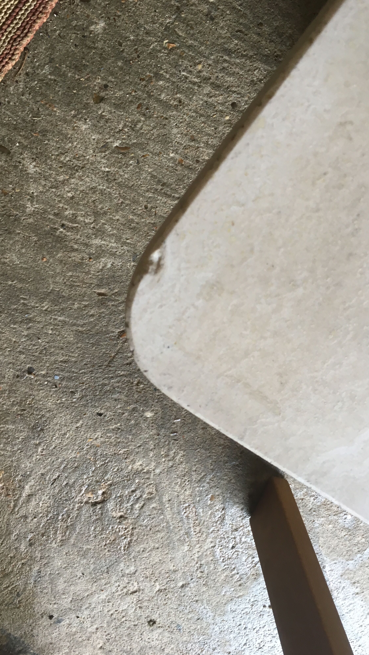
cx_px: 203
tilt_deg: -70.1
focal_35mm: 32
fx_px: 557
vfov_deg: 61.0
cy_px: 324
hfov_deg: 36.6
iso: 100
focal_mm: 4.15
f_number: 2.2
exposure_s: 1/33
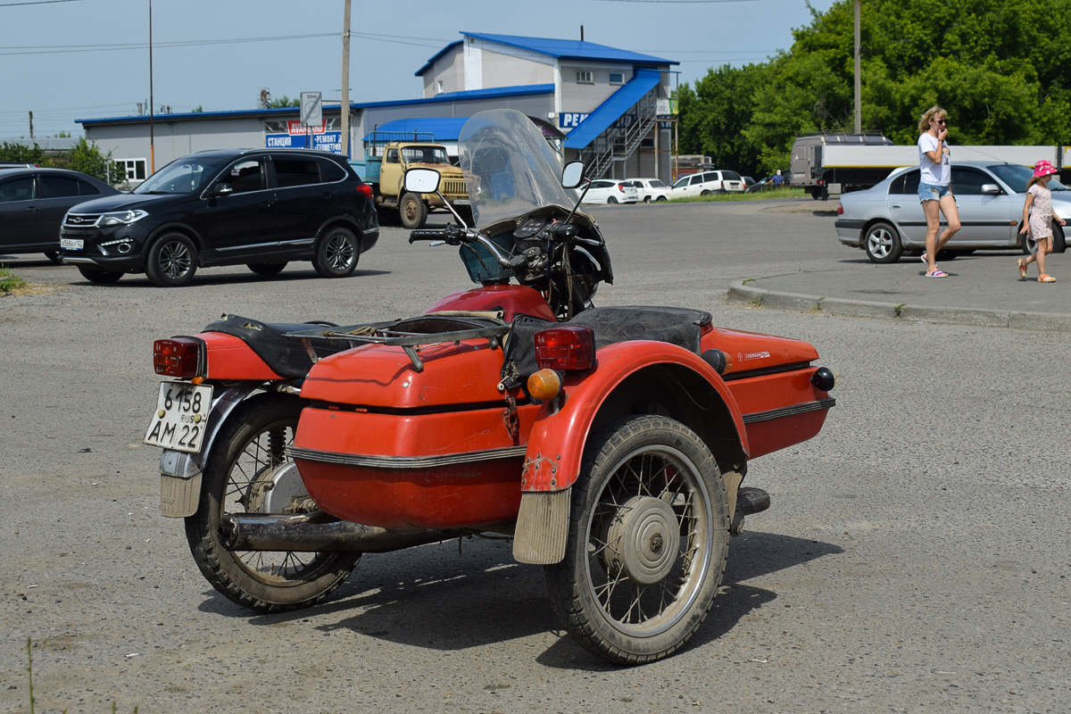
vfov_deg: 26.5
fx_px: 1517
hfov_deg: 38.9
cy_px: 357
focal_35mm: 51
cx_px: 536
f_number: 7.1
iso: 200
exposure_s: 1/1250
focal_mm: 34
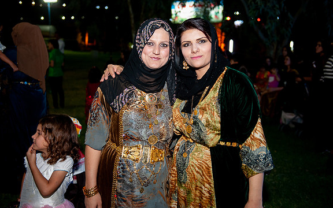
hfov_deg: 50.4
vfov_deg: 32.8
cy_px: 106
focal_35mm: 39
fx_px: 354
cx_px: 166
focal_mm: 38
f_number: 2.8
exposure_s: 1/50
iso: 1600
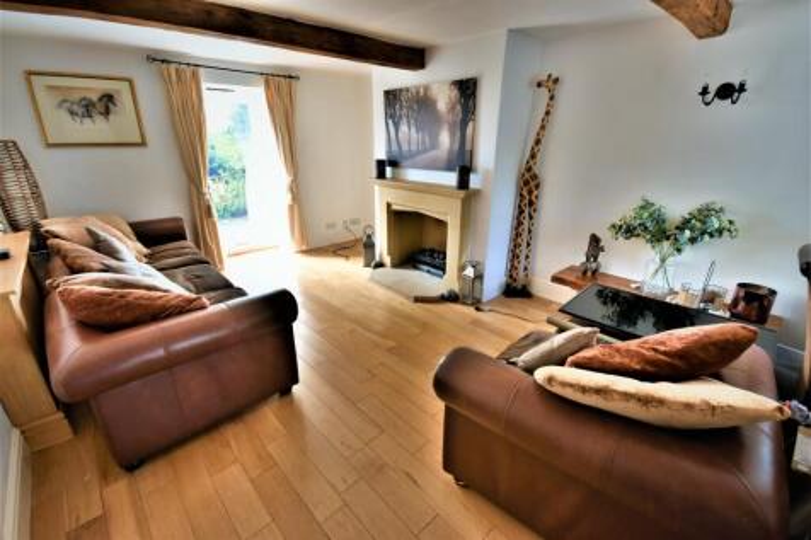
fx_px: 338
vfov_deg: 77.3
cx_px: 406
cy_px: 270
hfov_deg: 100.4
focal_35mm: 15
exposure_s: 1/125
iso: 800
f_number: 5.6
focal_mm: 10
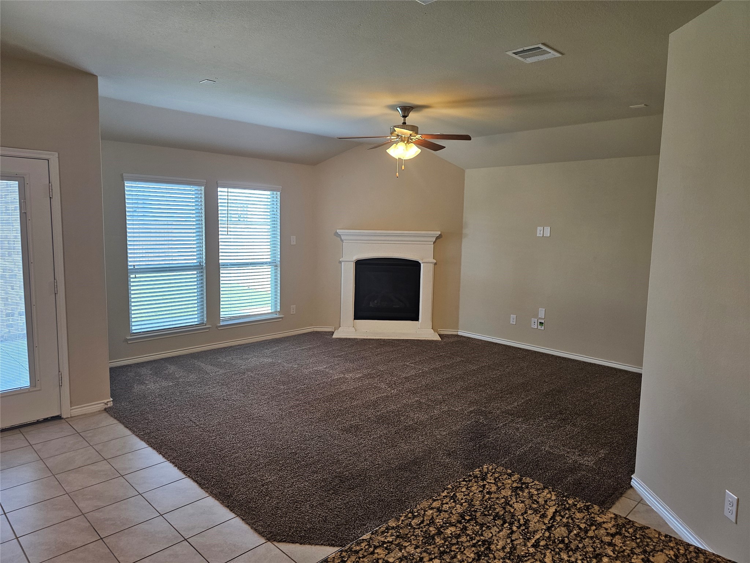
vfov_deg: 58.9
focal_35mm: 23
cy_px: 282
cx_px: 375
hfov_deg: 73.9
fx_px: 498
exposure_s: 1/120
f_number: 1.7
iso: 160
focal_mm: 6.3
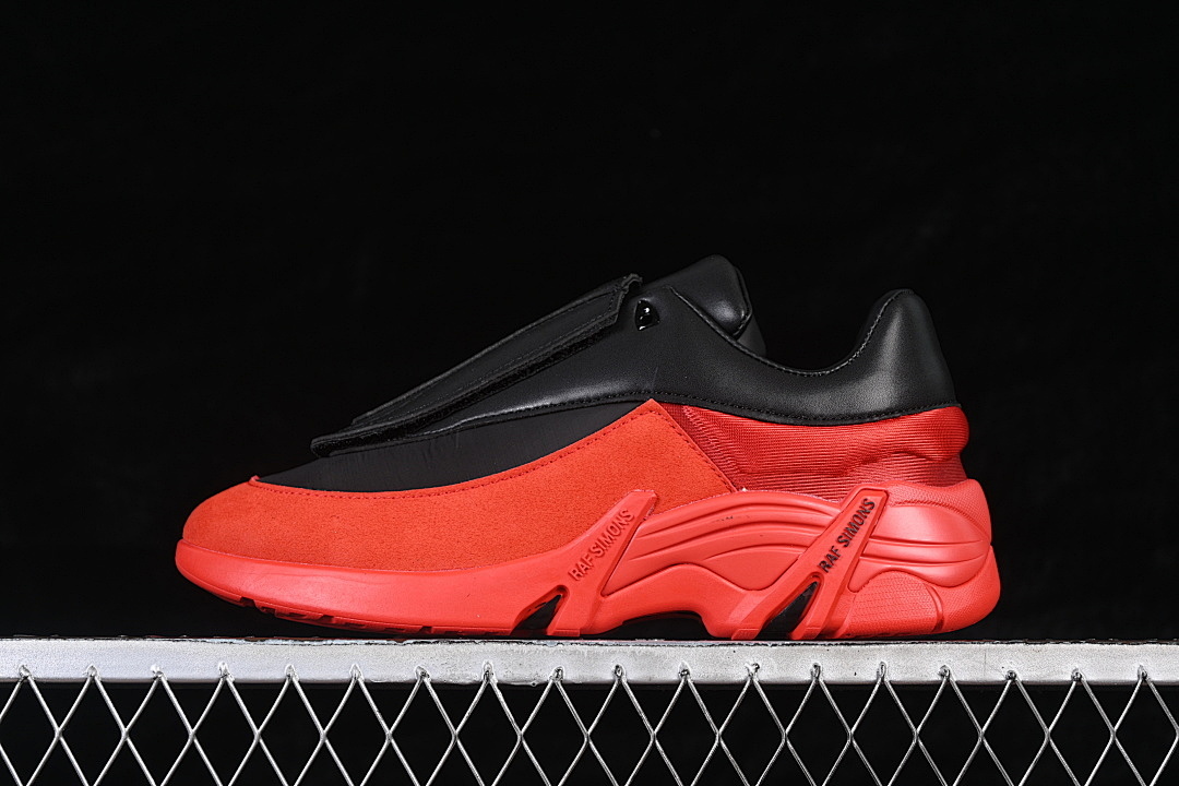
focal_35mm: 75
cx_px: 590
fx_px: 2456
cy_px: 393
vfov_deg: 18.2
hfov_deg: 27.0
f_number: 6.3
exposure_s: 1/80
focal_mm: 50
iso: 160
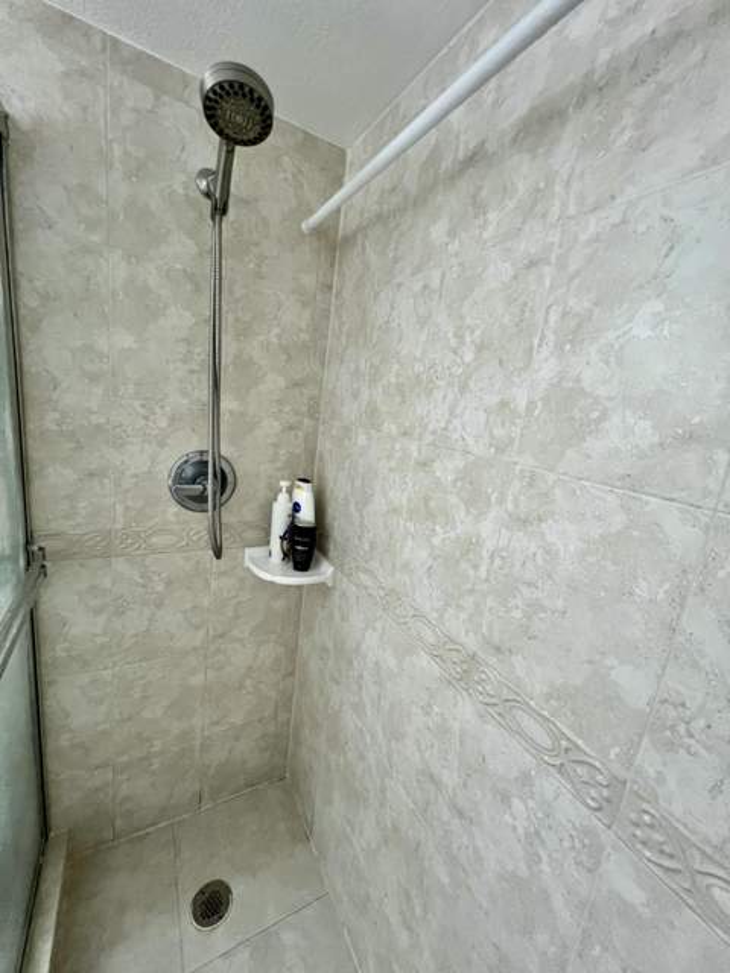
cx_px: 365
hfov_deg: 89.9
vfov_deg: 106.2
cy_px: 486
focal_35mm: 13
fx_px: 366
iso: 320
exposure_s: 1/60
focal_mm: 1.57
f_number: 1.8
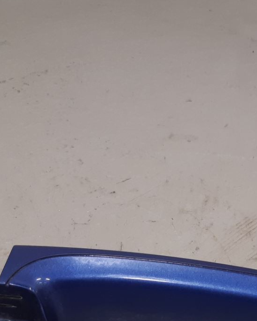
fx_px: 723
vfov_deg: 24.0
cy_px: 317
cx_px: 218
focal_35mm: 76
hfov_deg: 19.9
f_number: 1.7
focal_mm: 3.93
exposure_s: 1/50
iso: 100
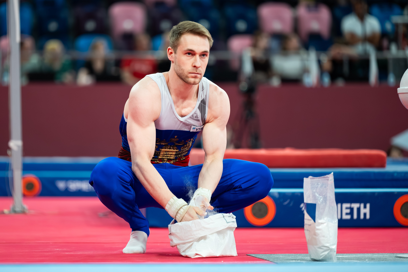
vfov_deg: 6.5
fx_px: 2387
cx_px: 174
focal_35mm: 211
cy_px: 116
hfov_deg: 9.8
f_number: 2.8
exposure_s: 1/1000
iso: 3200
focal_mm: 180
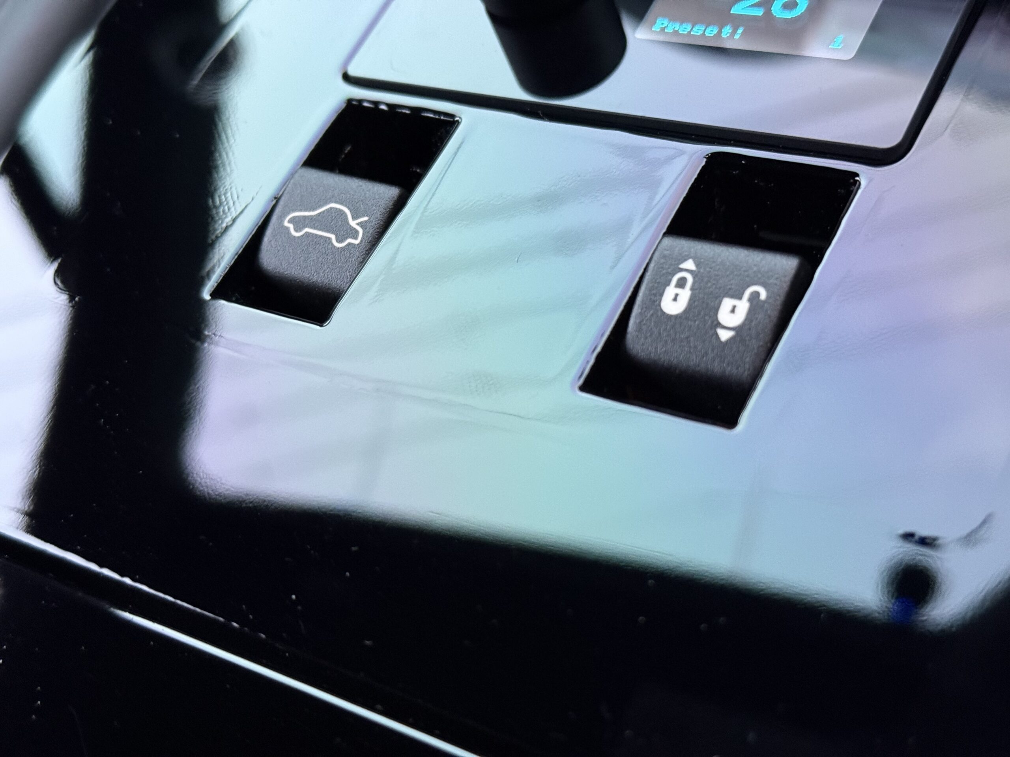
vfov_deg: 30.3
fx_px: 1401
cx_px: 505
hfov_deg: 39.7
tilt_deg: -51.6
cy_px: 378
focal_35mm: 48
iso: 250
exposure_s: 1/42
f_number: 1.78
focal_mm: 6.76
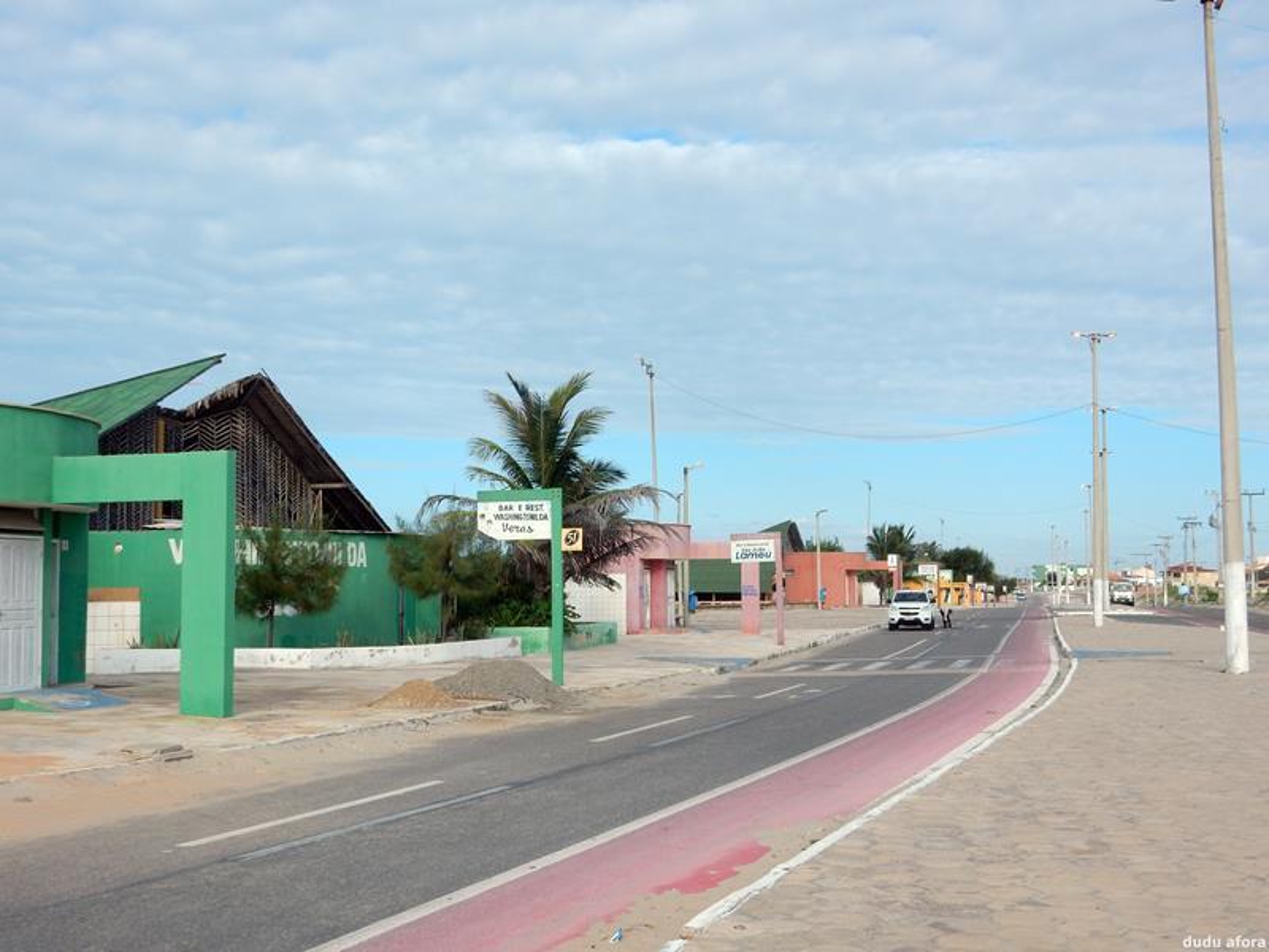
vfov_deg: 33.6
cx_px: 634
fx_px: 1576
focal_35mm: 43
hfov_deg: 43.9
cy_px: 476
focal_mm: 7.6
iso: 125
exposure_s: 1/1250
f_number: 4.2
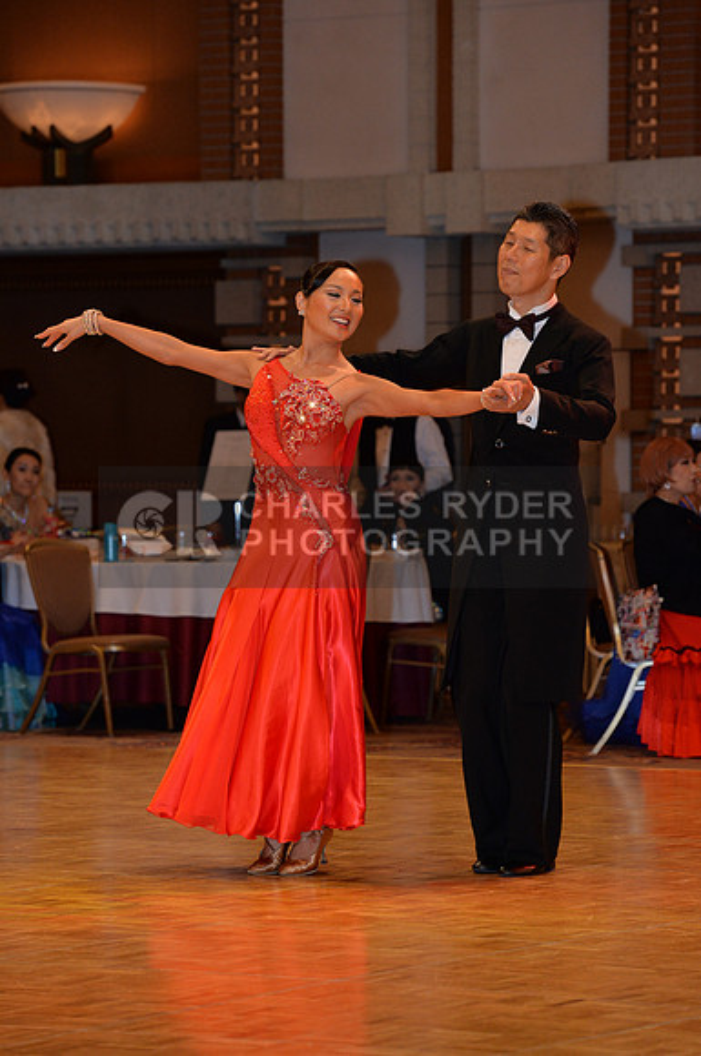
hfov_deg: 8.8
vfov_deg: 13.3
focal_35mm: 155
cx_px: 350
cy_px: 528
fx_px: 4541
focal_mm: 155
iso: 1600
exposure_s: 1/250
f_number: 5.6
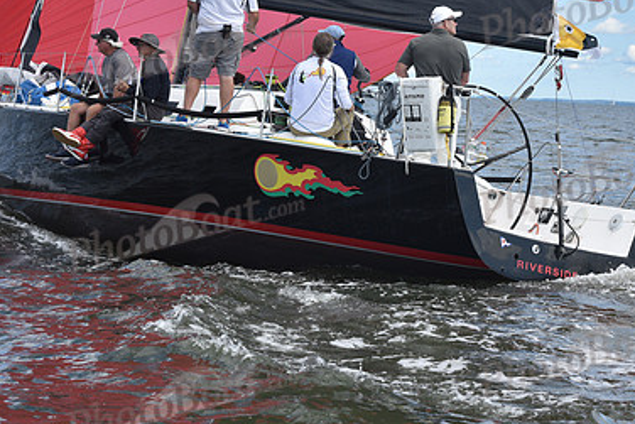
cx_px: 393
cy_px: 117
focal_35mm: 108
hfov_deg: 18.9
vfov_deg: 12.7
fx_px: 1906
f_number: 7.1
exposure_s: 1/800
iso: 250
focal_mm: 70
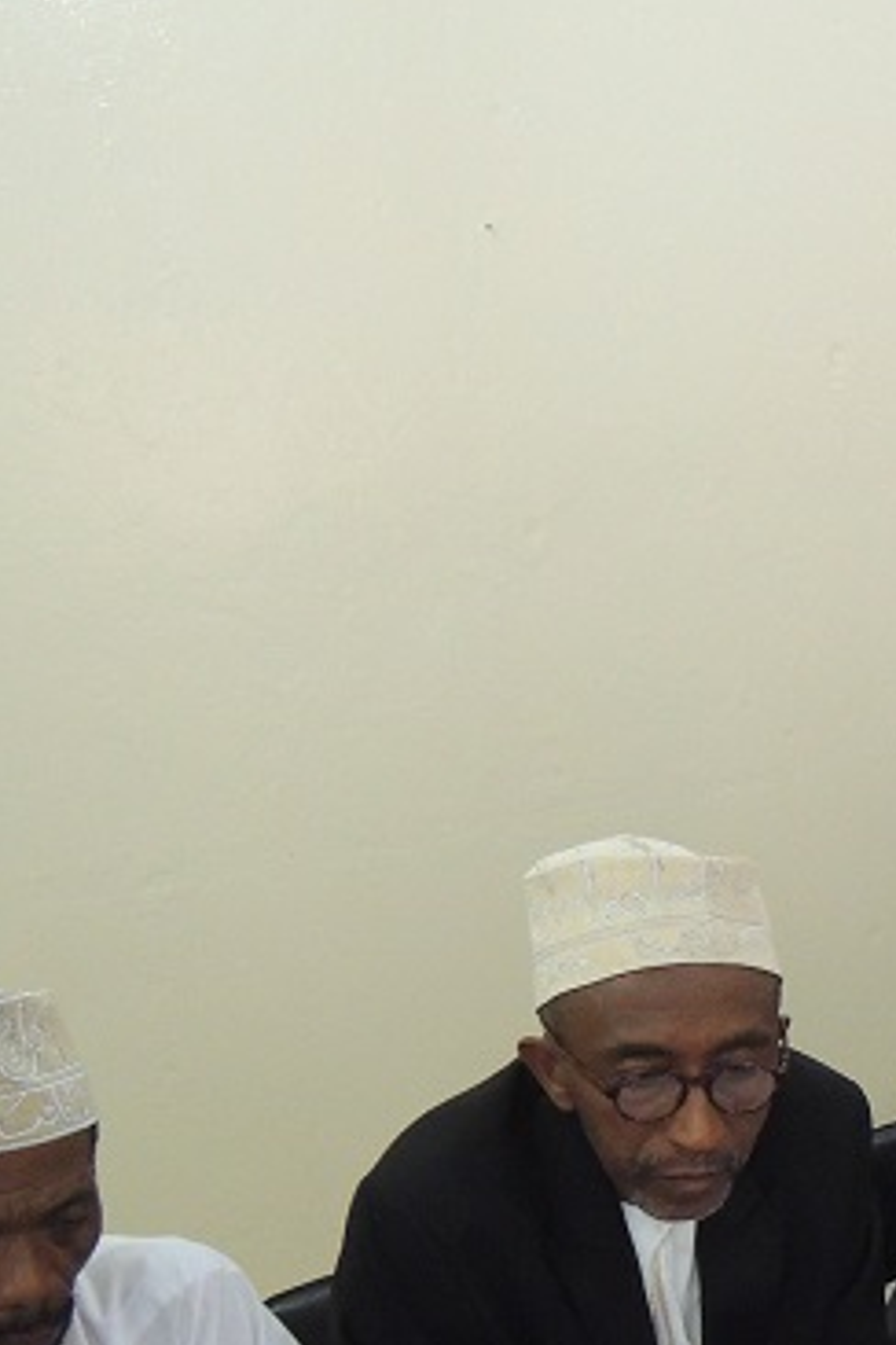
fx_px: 2464
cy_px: 992
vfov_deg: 30.1
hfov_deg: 19.3
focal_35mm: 66
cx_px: 1113
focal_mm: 5.5
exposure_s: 1/8
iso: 800
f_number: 2.6
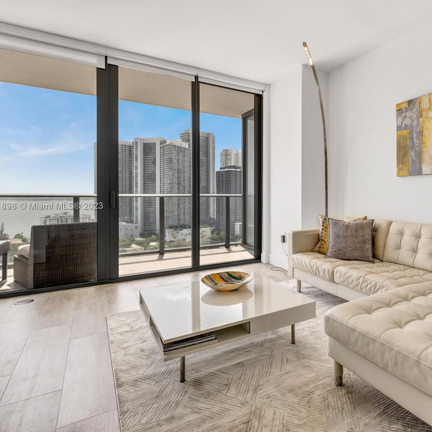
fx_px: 282
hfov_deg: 71.3
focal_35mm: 20
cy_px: 207
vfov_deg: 74.8
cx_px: 307
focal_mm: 10
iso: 800
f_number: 8
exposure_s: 1/125
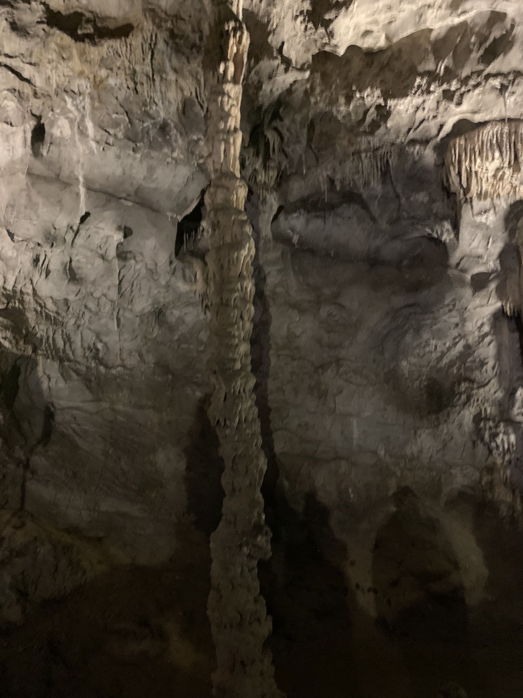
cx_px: 264
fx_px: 544
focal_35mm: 27
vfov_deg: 65.3
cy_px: 357
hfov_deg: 51.3
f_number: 1.8
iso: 800
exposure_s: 1/17
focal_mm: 4.25
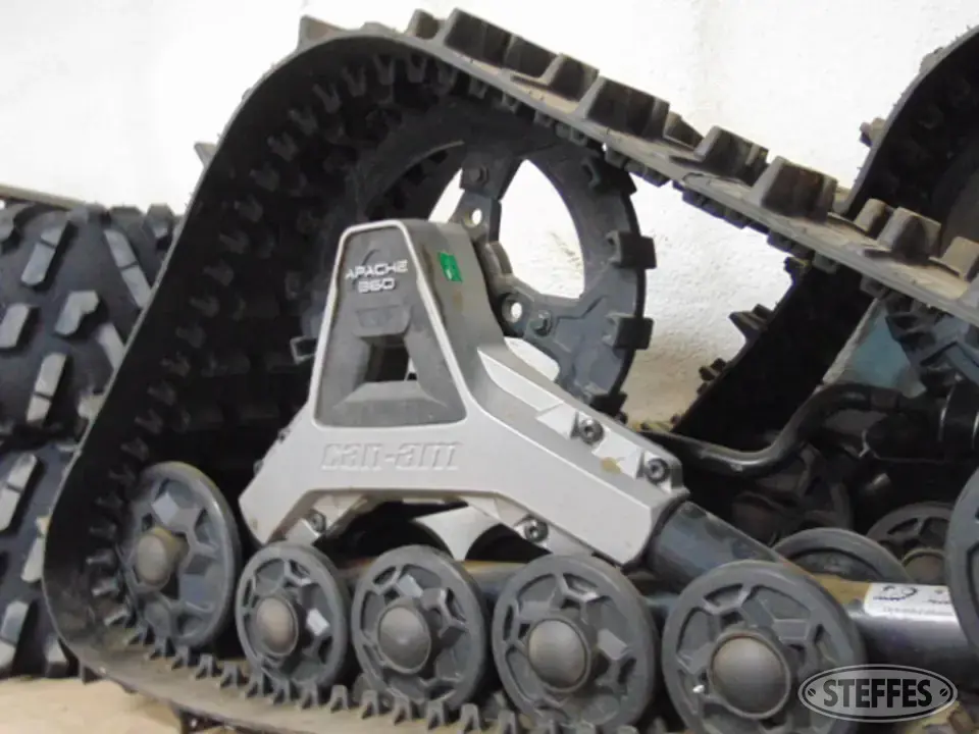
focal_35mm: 39
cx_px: 490
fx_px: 1103
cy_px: 367
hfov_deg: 47.9
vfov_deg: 36.8
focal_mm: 6.9
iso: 500
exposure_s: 1/30
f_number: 3.3
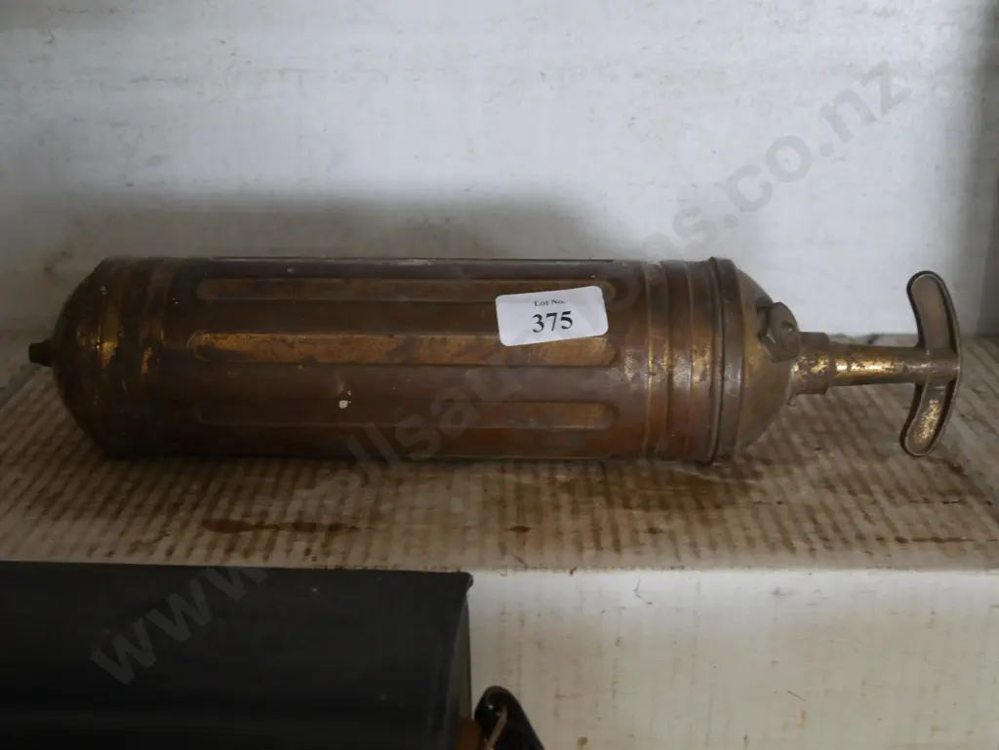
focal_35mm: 42
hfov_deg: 44.8
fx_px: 1213
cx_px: 500
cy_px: 375
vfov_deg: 34.4
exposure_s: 1/60
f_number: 4.6
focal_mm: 21
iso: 1600
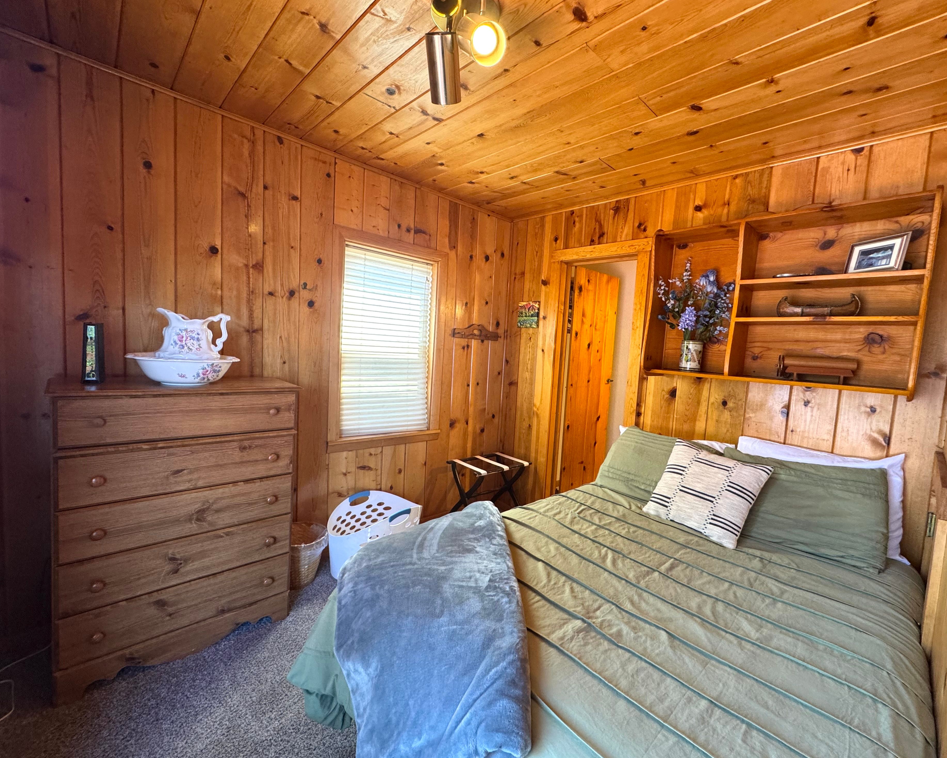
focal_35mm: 15
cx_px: 487
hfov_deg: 96.8
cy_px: 380
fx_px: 420
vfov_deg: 84.0
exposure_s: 1/120
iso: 250
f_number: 2.2
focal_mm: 2.22
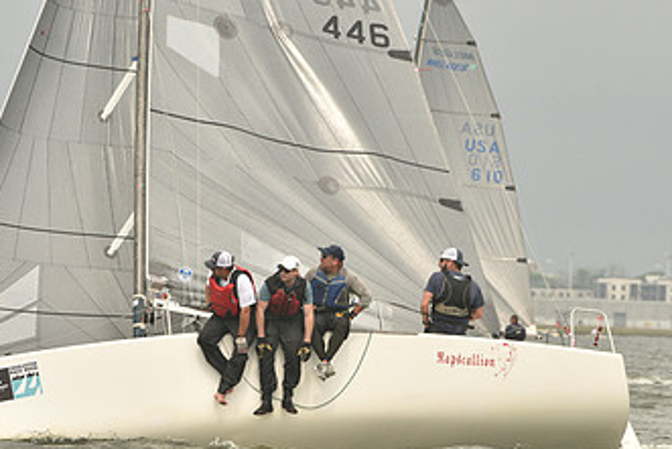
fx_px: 13072
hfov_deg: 2.9
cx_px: 256
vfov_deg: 2.0
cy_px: 261
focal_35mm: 700
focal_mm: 400
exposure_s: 1/1000
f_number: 8
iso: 400
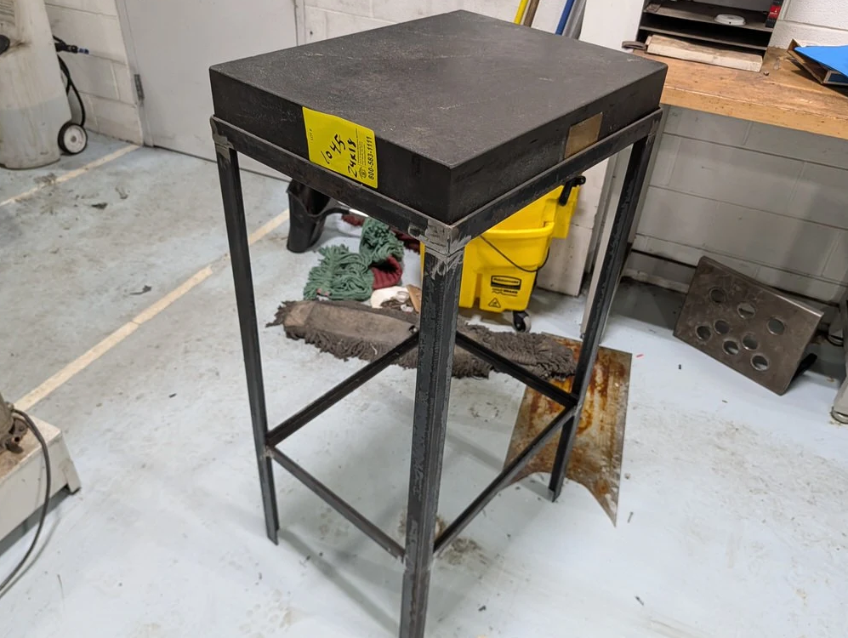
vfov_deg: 53.1
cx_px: 447
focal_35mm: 26
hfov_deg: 67.2
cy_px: 307
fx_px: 638
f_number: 1.68
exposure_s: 1/374
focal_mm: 6.9
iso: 552
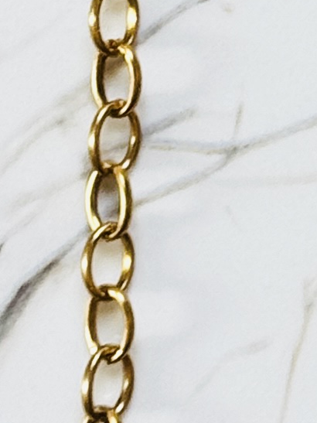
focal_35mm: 354
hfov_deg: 4.2
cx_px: 588
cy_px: -320
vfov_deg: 5.5
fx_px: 4324
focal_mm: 6.76
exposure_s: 1/109
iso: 100
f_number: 1.78
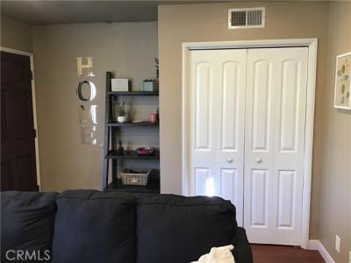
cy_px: 132
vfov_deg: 45.4
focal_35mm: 31
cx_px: 176
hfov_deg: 58.4
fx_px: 314
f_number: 2.4
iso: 100
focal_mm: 3.3
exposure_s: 1/30
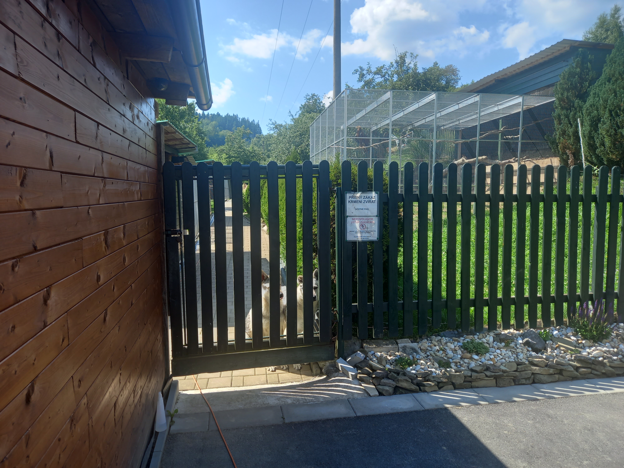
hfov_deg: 69.4
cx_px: 312
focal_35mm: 25
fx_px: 451
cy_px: 234
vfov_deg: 54.9
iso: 25
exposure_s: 1/211
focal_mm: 4.6
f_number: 2
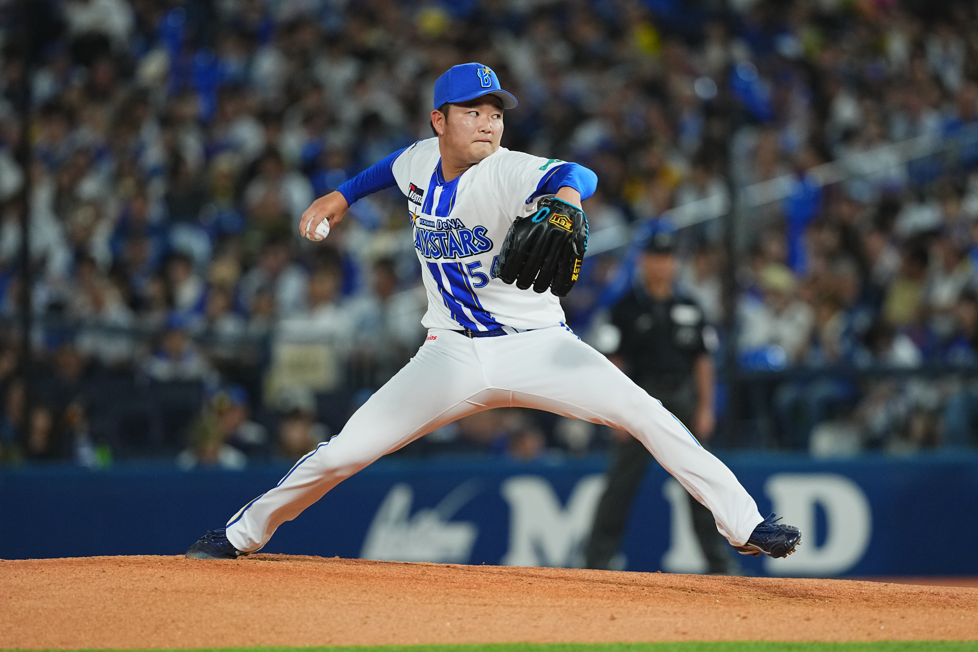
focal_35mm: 450
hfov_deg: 4.6
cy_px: 326
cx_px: 489
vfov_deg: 3.1
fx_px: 12224
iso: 2500
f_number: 2.8
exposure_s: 1/1600
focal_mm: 300
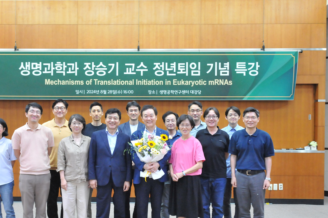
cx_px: 139
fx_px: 379
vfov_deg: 32.0
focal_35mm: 42
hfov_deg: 46.7
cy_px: 130
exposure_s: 1/20
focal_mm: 23
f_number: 7.1
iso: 3200
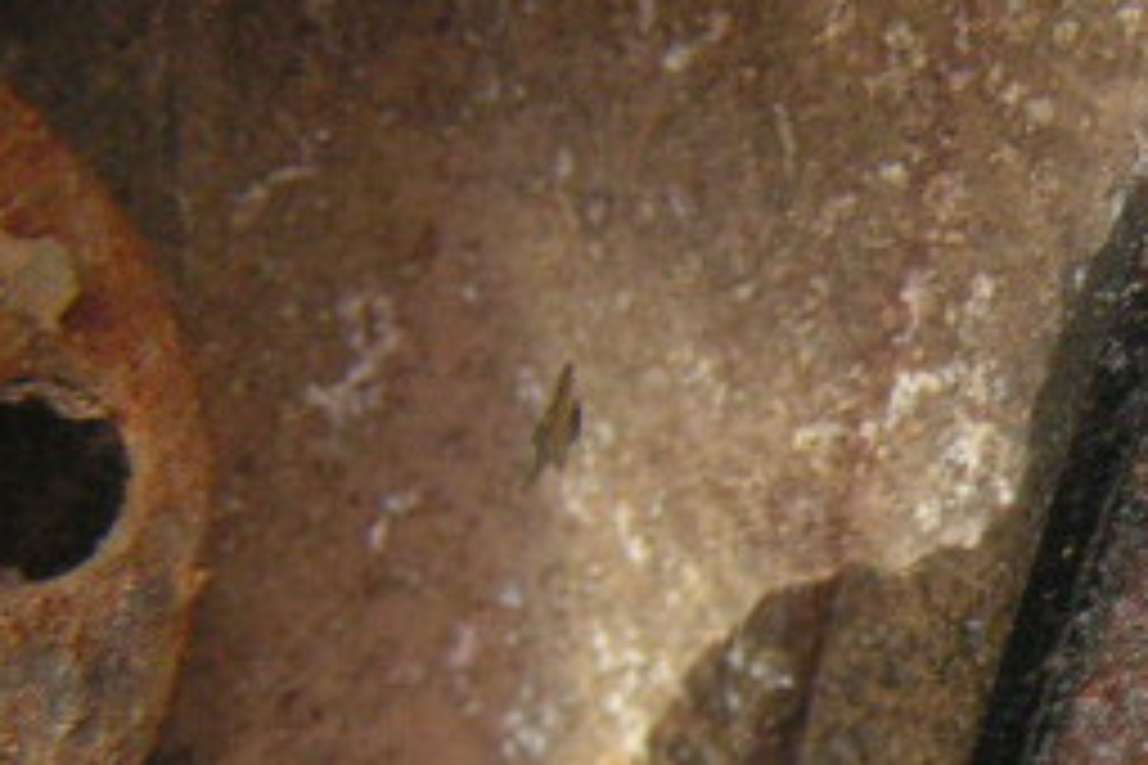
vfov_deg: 13.7
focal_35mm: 99
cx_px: 1387
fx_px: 3157
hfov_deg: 19.4
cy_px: 702
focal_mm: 6.3
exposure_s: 1/25
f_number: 2.8
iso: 200
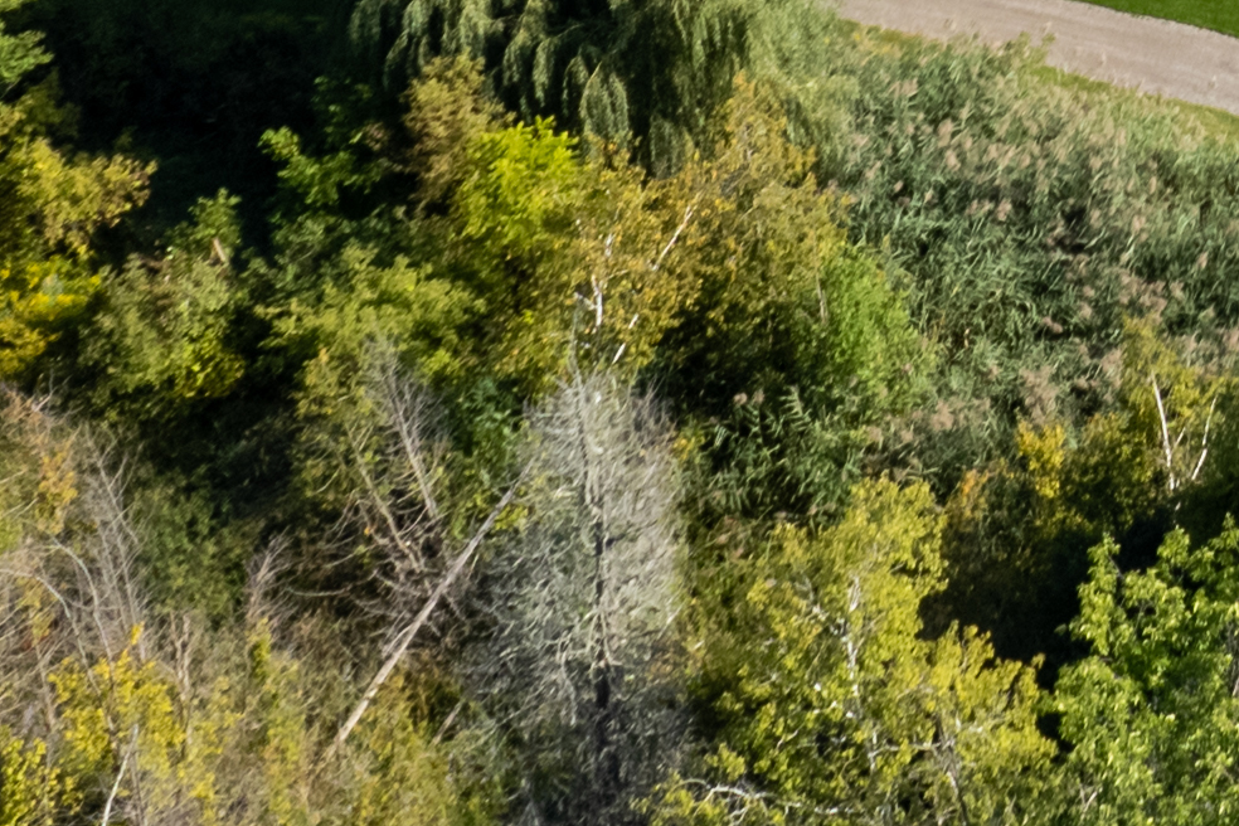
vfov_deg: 9.8
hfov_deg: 14.7
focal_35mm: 122
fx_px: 4199
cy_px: -1176
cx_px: 2248
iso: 100
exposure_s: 1/2000
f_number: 2.8
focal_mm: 8.38
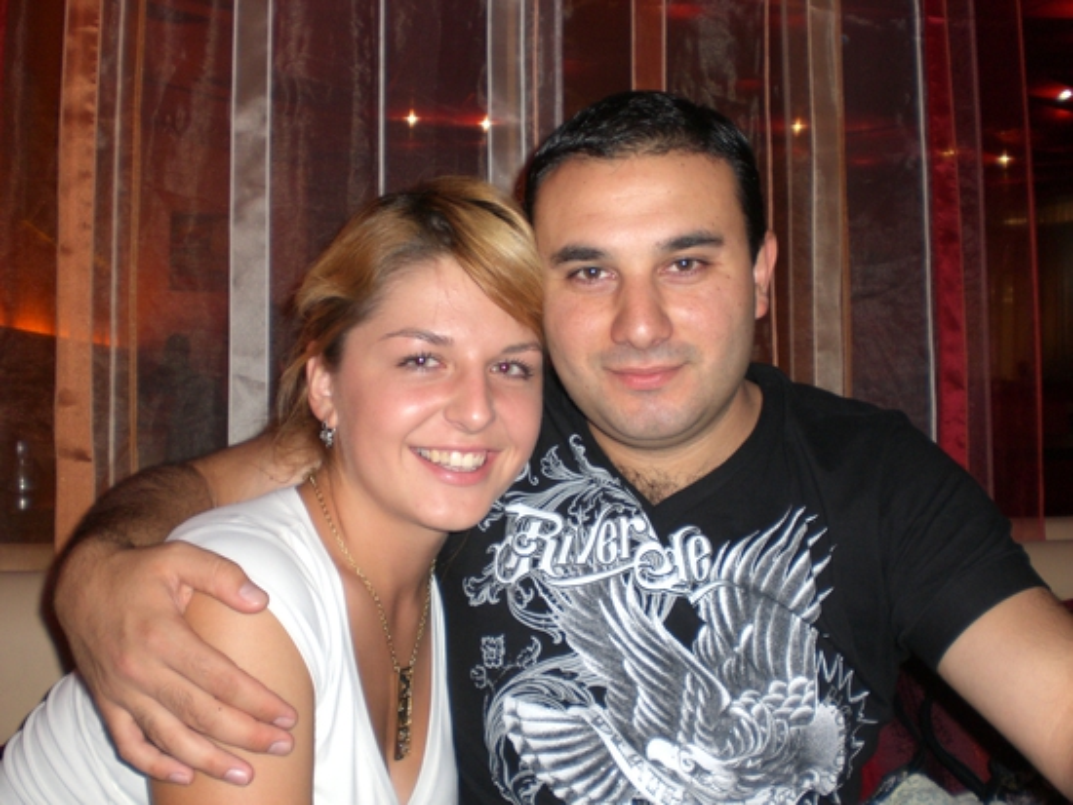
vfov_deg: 37.7
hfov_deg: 49.0
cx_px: 536
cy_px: 402
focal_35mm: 38
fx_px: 1178
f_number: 3.1
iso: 100
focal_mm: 6.3
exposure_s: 1/60
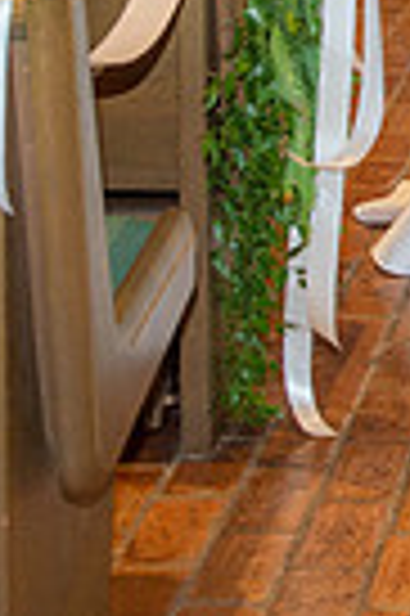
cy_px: -247
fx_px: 2535
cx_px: 906
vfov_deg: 13.3
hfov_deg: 8.6
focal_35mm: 148
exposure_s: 1/125
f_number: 5.6
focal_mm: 35
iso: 1600
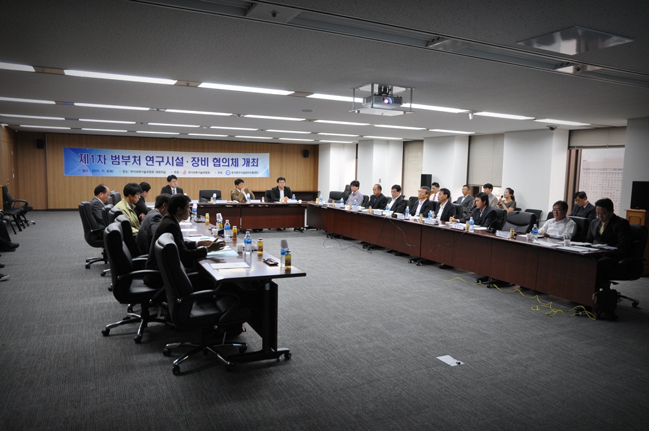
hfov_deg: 73.8
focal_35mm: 24
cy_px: 216
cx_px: 324
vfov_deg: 53.0
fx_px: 432
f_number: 5
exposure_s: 1/25
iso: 400
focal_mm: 16
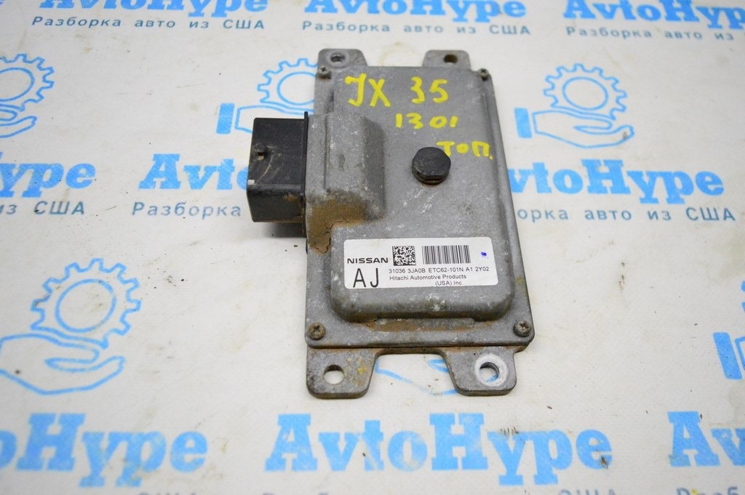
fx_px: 620
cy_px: 248
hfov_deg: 62.0
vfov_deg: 43.5
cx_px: 372
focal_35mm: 30
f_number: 3.8
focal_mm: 20
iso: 6400
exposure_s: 1/1000
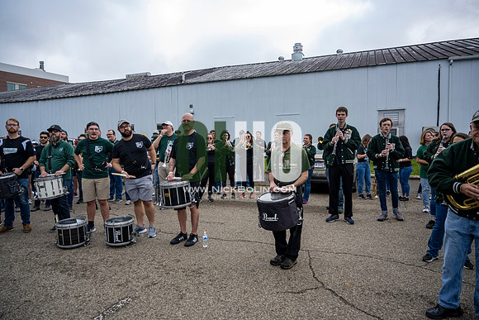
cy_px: 160
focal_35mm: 24
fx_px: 319
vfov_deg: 53.2
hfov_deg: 73.7
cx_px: 240
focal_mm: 24
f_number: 4
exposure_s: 1/800
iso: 400
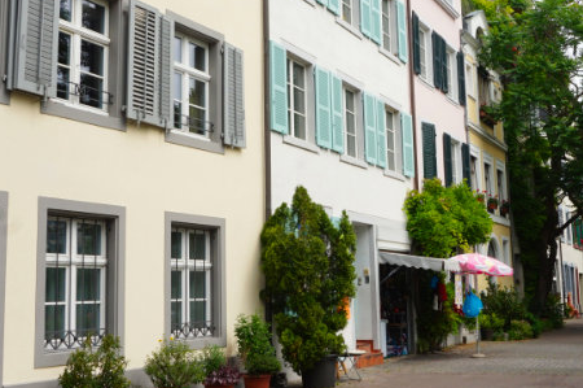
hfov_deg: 40.8
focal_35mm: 48
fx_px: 776
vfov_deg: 28.0
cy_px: 180
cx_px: 369
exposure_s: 1/80
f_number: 13
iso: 100
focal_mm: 18
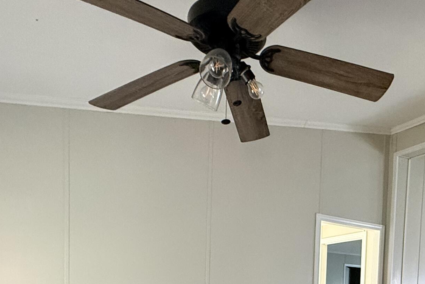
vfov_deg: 32.0
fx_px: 425
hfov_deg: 52.1
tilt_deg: -3.4
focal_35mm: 36
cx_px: 283
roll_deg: -2.0
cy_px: 322
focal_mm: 2.22
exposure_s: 1/60
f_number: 2.2
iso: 500
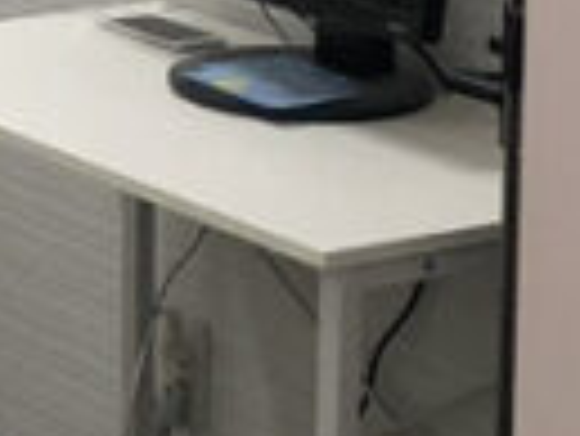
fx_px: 3723
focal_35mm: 222
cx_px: -589
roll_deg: +2.5
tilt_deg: -8.5
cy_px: -292
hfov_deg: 8.4
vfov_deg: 6.6
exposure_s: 1/33
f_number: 1.8
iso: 32
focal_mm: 4
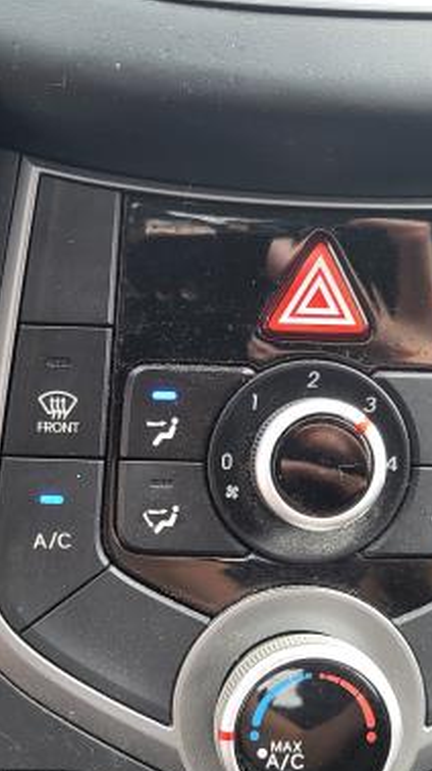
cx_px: 192
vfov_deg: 42.7
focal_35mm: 48
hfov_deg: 24.9
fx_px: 980
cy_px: 471
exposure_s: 1/120
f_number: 1.8
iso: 200
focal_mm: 5.4
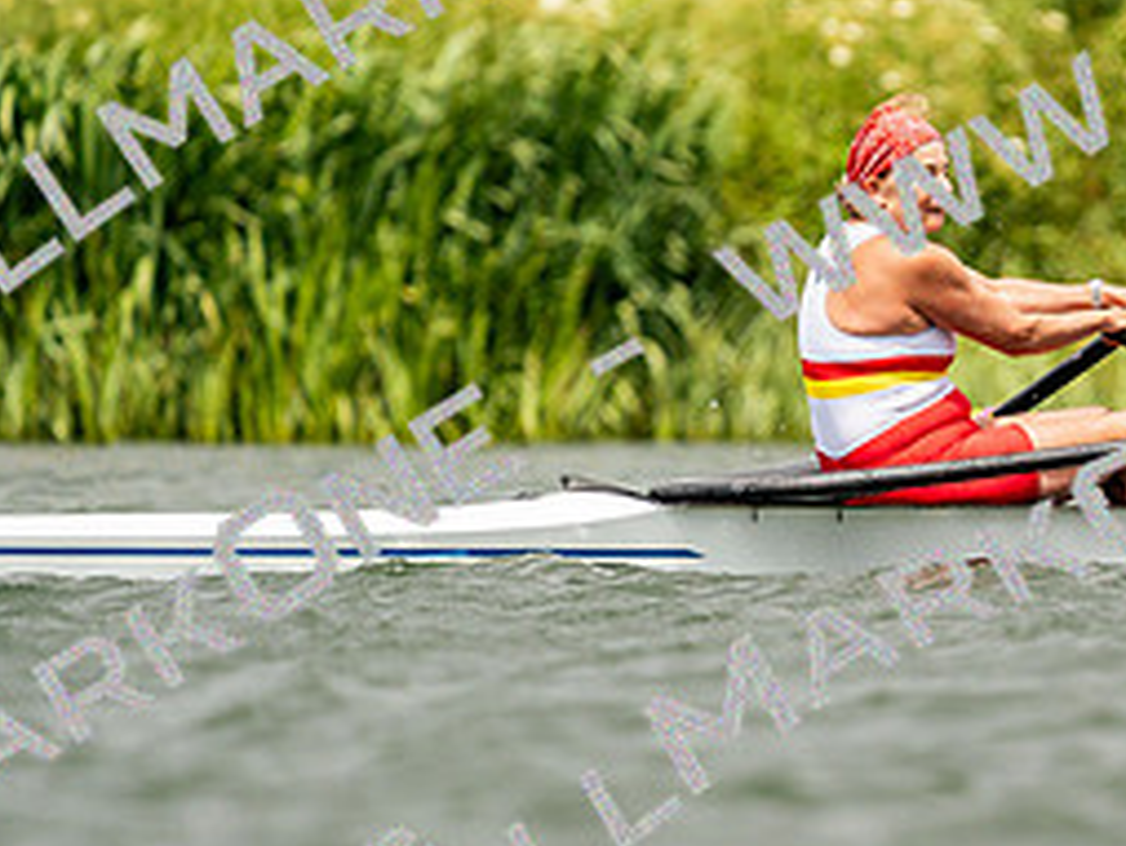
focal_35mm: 1316
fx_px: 42848
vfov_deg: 1.1
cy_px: 334
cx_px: 1263
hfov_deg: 1.5
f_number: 6.3
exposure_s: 1/2000
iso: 320
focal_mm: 600
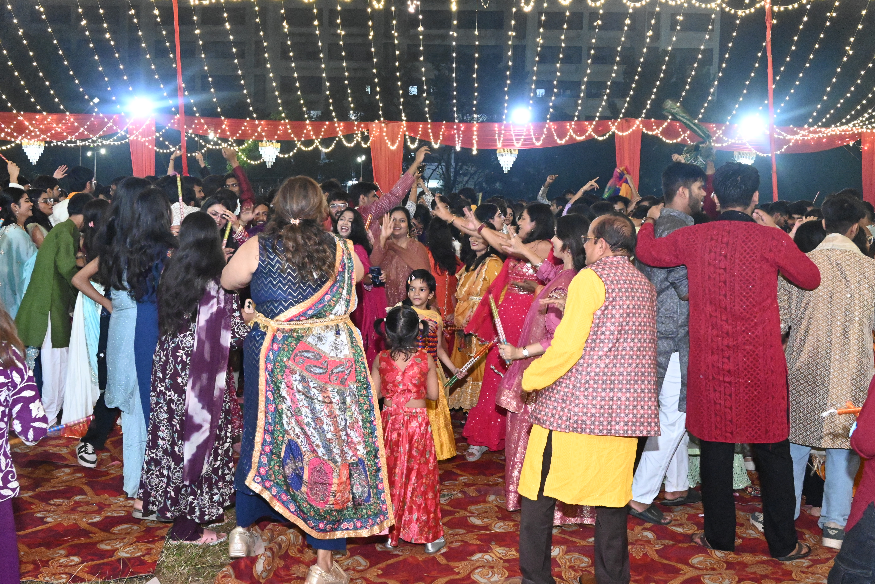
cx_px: 438
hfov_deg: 50.4
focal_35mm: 38
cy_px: 292
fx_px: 930
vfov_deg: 34.8
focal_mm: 25.5
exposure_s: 1/80
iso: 8000
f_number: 7.1
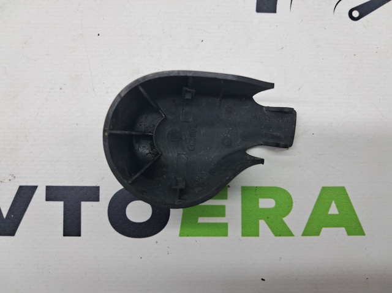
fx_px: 306
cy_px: 146
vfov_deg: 51.3
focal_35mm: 27
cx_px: 196
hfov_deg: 65.4
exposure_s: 1/60
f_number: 1.8
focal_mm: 4
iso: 50
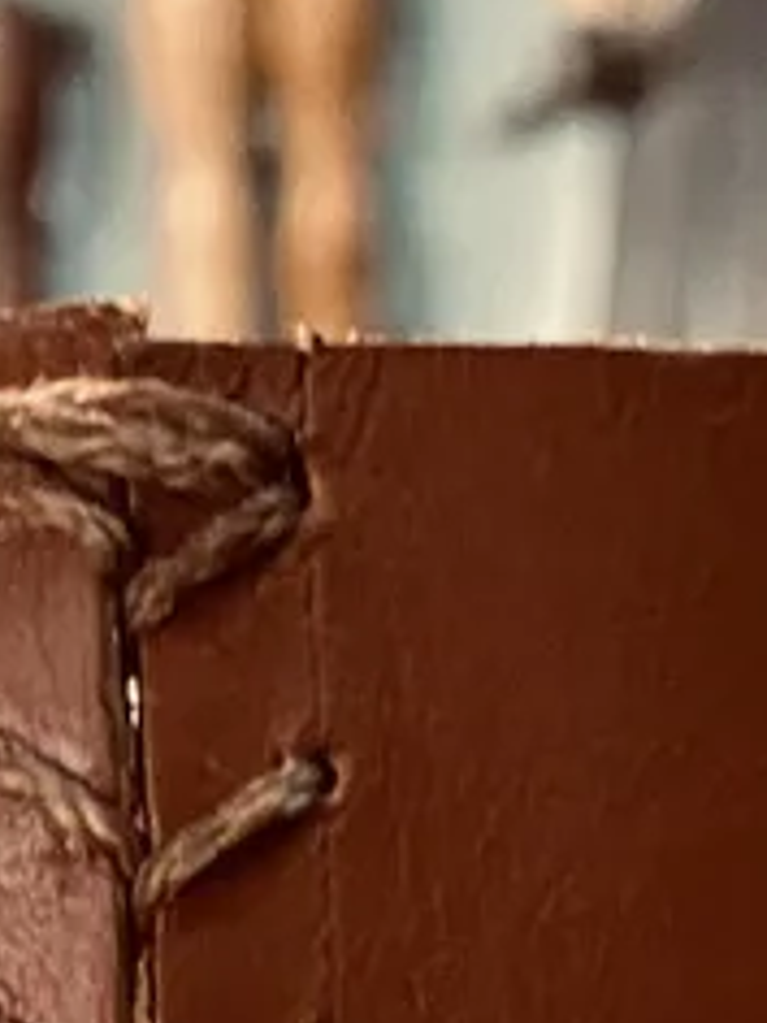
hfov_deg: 11.2
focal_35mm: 132
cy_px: 2215
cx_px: 169
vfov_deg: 12.6
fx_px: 3900
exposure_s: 1/50
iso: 500
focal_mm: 4.25
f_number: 1.8
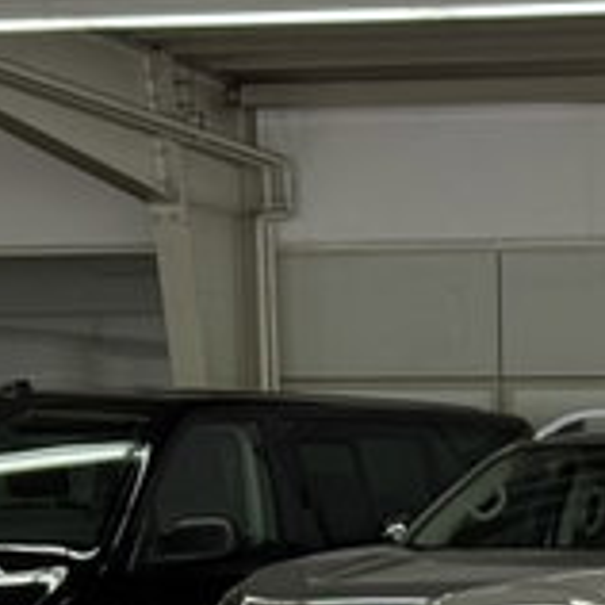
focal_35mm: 206
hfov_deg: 8.1
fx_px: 4073
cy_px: 908
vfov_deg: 8.3
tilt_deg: -4.6
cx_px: 1237
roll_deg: +0.0
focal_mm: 6.76
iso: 64
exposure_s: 1/156
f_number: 1.78
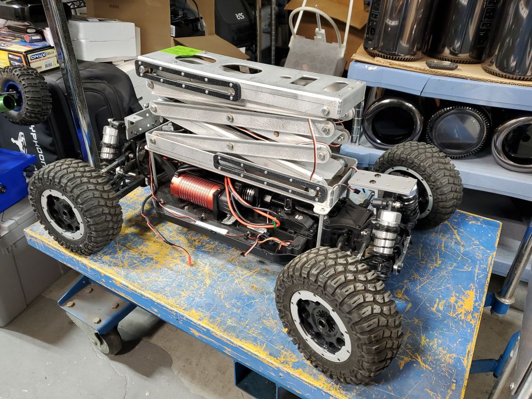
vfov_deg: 53.1
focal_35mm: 26
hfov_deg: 67.3
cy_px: 200
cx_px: 266
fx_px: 400
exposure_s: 1/60
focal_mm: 4.3
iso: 75
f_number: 1.5
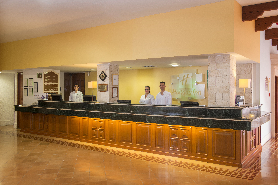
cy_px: 92
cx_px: 139
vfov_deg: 38.9
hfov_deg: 55.8
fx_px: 263
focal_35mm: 34
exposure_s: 1/2.5
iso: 160
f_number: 5.6
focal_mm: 34
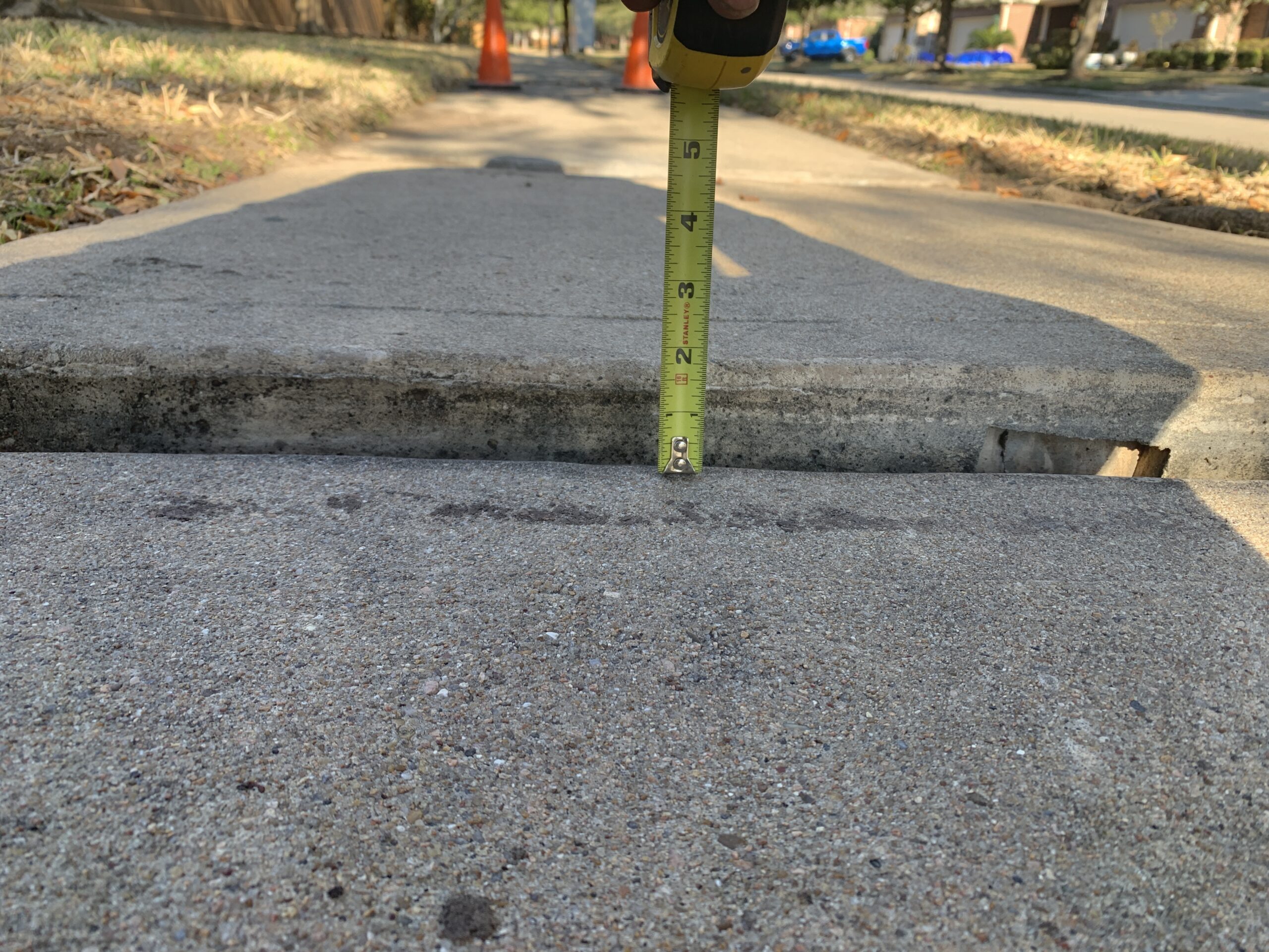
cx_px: 634
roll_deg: -2.6
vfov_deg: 53.1
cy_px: 476
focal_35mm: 26
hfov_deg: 67.3
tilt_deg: -22.6
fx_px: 953
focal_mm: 4.25
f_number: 1.8
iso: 25
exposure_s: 1/196
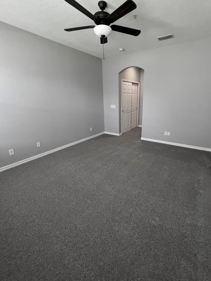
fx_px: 122
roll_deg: +0.9
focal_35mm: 15
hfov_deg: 81.4
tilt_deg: -15.7
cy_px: 133
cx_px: 118
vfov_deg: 98.1
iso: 160
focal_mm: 1.57
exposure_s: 1/60
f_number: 1.8
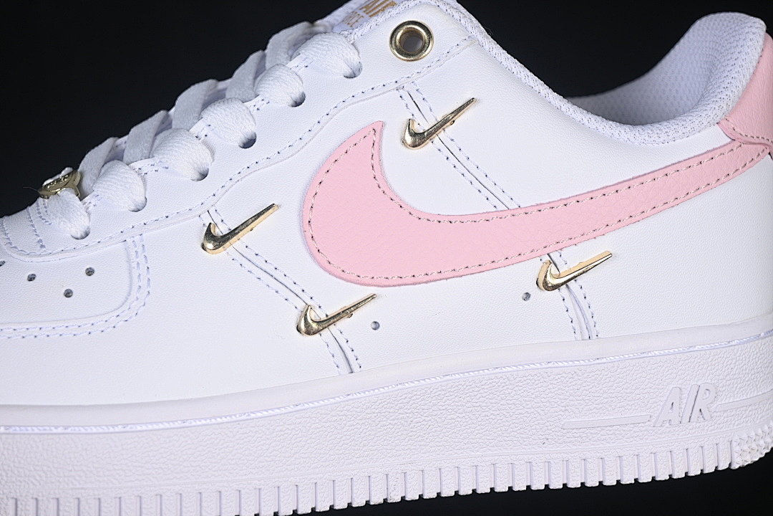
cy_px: 258
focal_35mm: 75
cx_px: 386
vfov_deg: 18.2
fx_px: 1610
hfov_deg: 27.0
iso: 160
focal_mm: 50
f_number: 7.1
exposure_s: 1/80
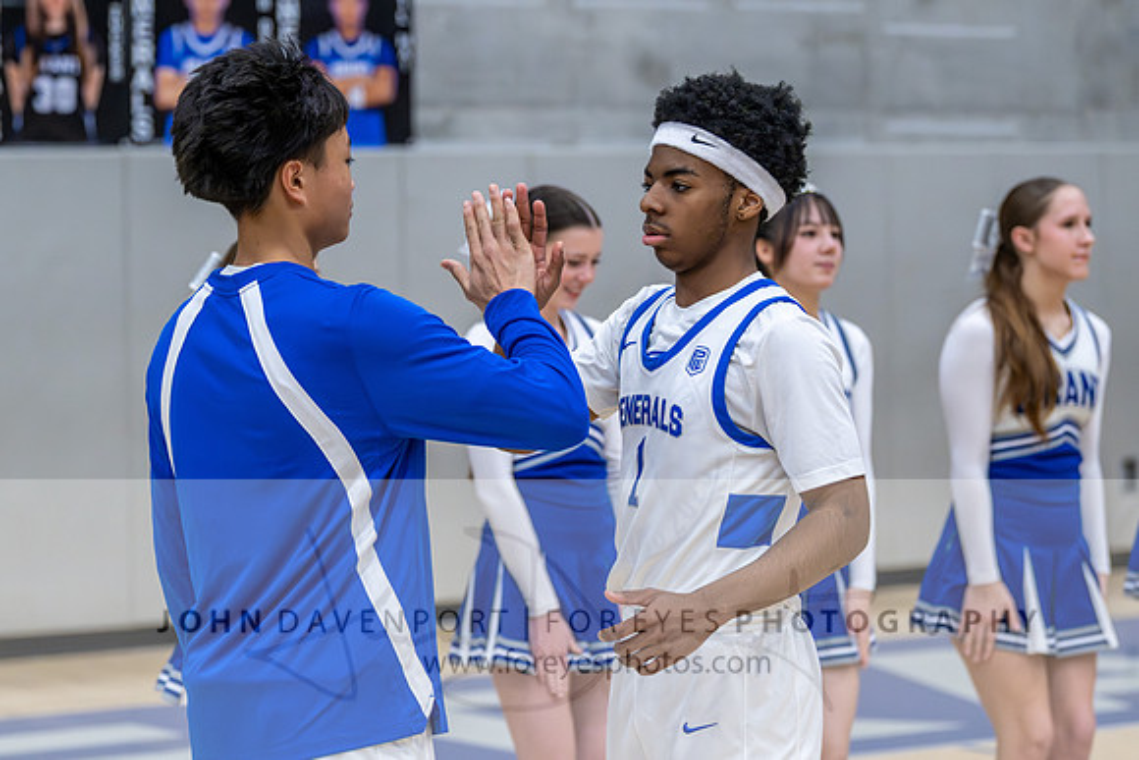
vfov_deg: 11.1
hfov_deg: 16.6
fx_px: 3901
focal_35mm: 123
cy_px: 376
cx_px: 495
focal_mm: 86
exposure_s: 1/1000
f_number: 2.8
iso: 6400
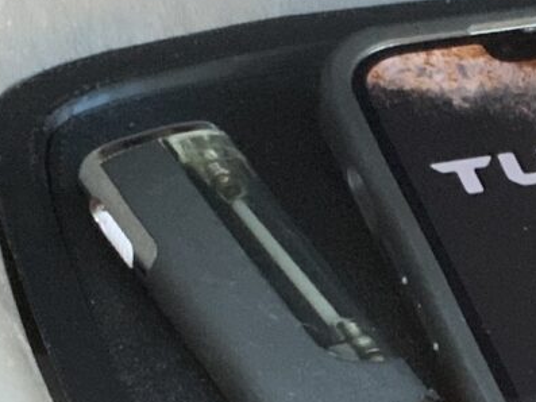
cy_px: 390
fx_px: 2896
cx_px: 682
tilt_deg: -47.6
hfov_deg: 10.4
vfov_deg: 7.9
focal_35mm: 187
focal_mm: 3
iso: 100
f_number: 1.8
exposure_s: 1/60
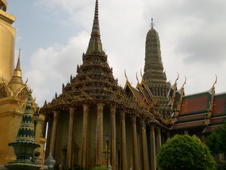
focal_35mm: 51
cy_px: 85
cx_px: 113
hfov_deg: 37.5
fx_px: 333
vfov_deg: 28.6
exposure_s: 1/640
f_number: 5.1
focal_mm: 8.44
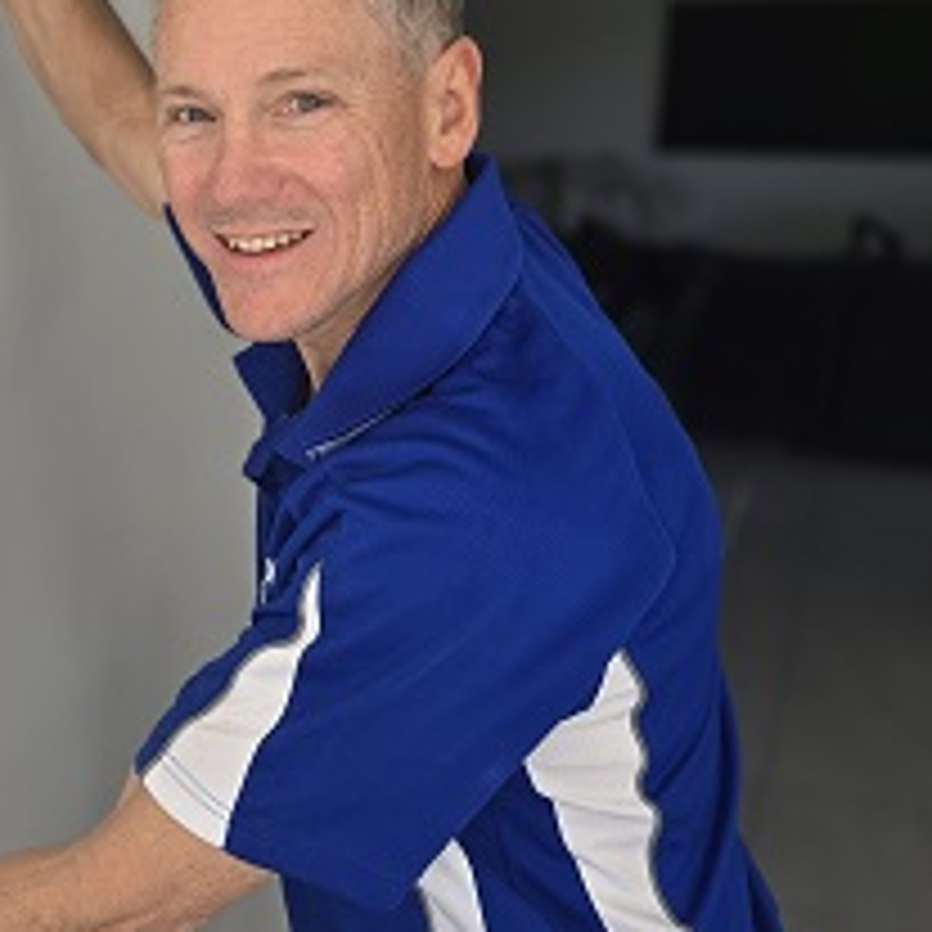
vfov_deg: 34.6
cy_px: 394
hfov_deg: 30.7
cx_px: -108
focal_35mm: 49
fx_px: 1493
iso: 64
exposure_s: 1/120
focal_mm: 6.3
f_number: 1.7
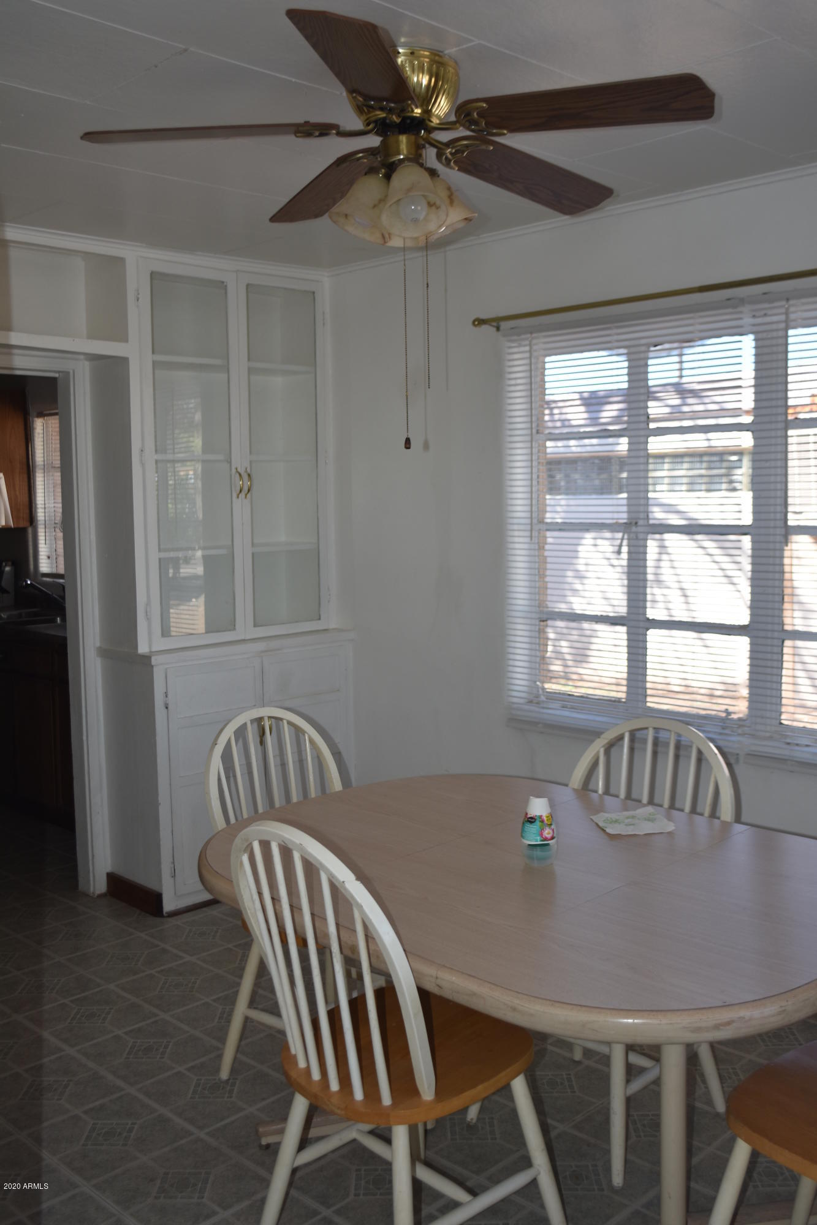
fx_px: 1123
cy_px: 612
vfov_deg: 57.2
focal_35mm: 33
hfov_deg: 40.0
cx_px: 408
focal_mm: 22
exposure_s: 1/250
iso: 140
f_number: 4
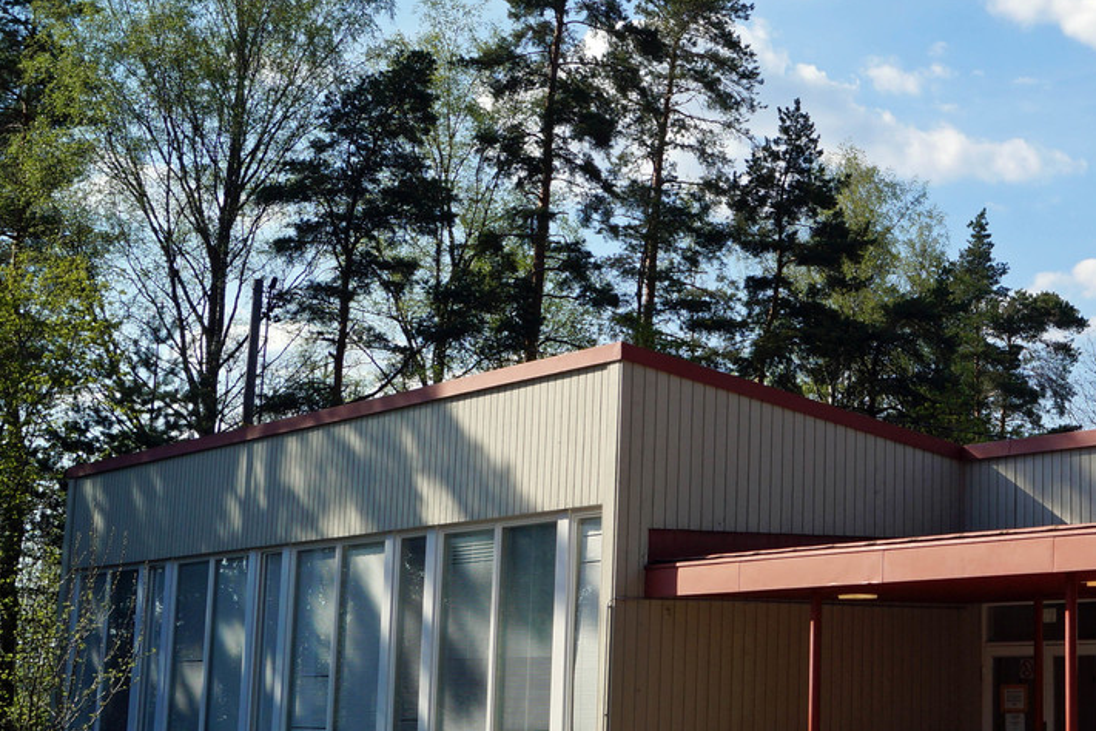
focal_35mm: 57
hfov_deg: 32.4
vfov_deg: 23.8
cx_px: 1079
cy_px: 369
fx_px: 1735
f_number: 10
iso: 100
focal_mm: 18
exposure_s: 1/200
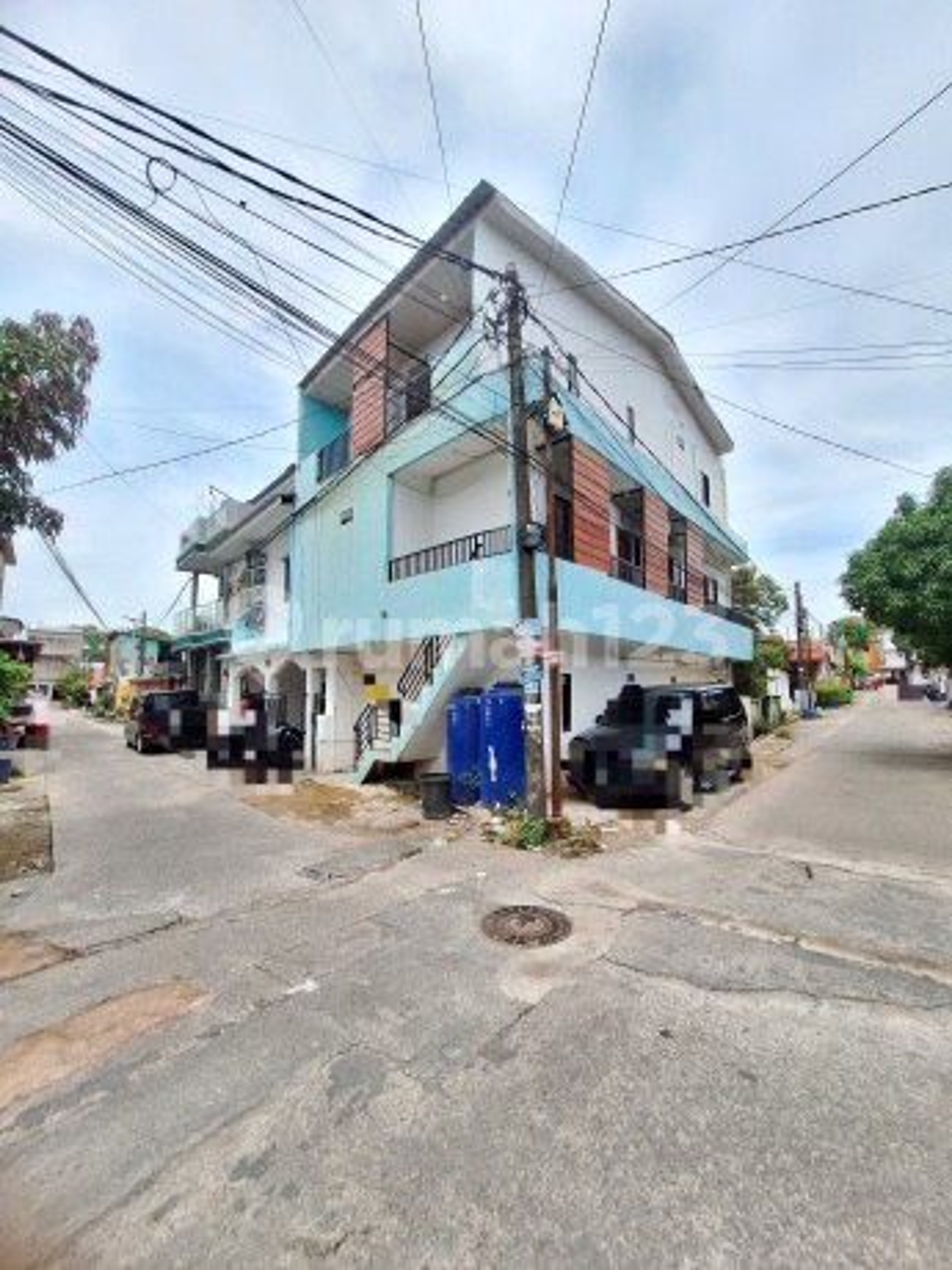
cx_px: 476
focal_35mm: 13
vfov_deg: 106.2
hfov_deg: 89.9
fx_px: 477
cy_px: 635
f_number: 2.2
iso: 40
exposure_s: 1/1667
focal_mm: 1.74
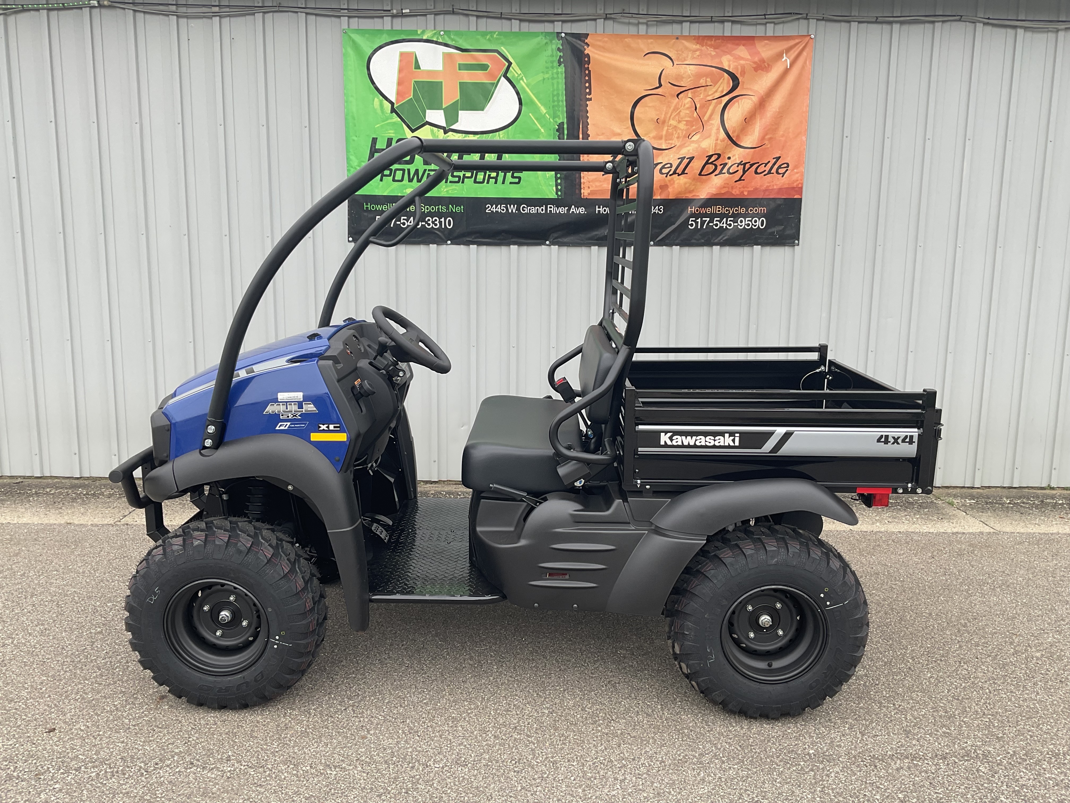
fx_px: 896
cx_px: 535
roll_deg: -1.2
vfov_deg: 48.2
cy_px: 402
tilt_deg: -10.3
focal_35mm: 29
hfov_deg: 61.7
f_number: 1.8
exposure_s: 1/161
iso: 16
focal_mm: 3
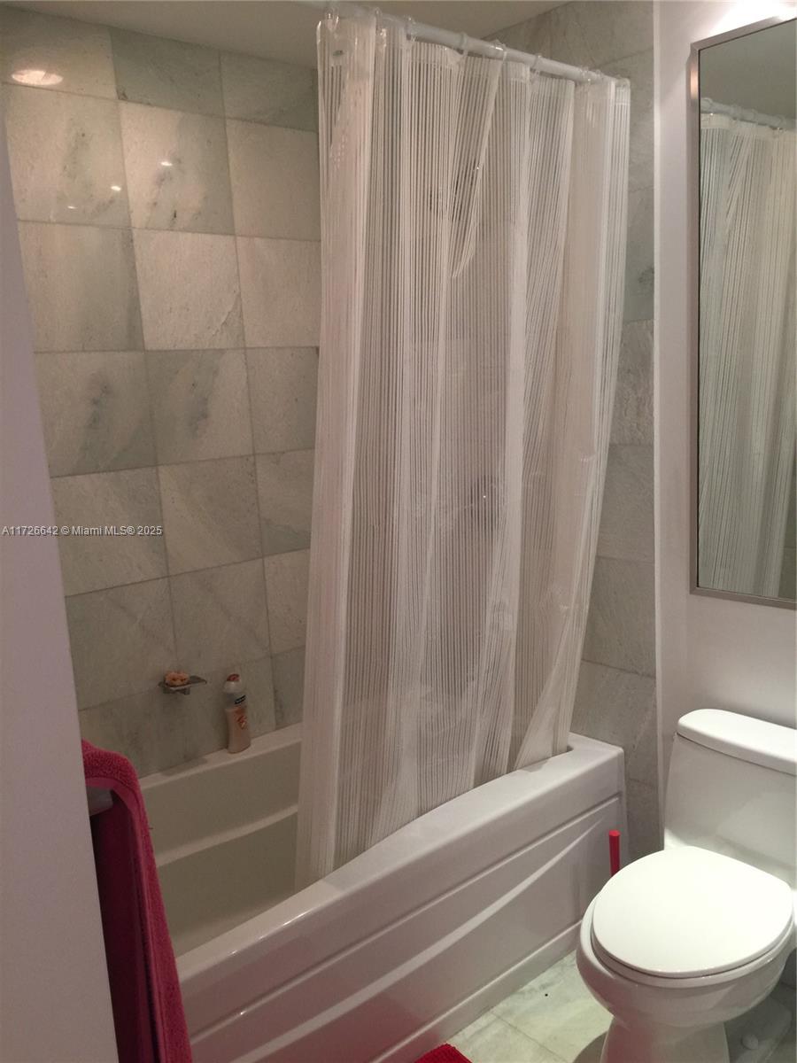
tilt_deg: -7.2
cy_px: 532
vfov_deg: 61.7
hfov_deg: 48.2
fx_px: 890
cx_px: 398
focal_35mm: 29
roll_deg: +2.8
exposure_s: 1/15
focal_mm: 4.15
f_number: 2.2
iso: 64
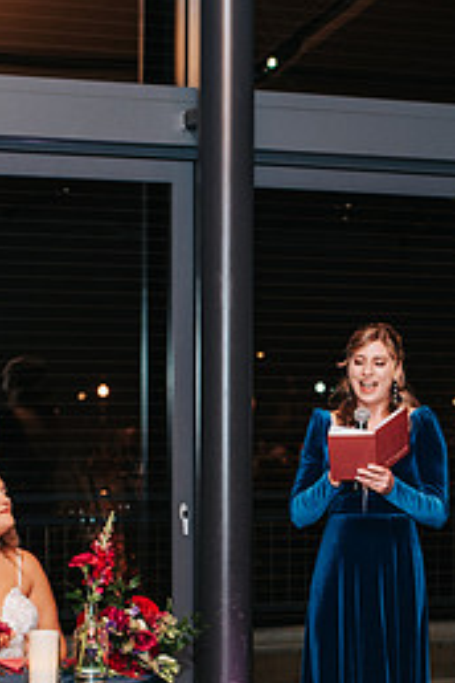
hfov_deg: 12.4
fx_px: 2085
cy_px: 542
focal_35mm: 110
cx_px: 349
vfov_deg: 18.4
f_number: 2.8
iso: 1000
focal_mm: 35
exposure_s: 1/200
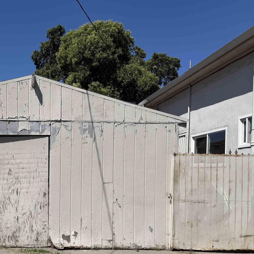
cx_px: 59
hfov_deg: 41.4
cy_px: 172
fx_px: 324
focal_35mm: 39
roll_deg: -0.5
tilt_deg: -0.2
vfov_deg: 42.2
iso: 80
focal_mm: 6.76
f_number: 1.78
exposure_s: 1/8130
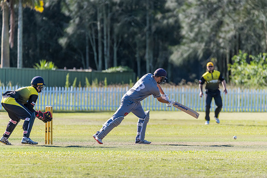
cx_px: 134
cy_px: 89
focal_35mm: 456
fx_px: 3379
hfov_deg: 4.5
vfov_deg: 3.0
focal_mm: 450
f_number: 6
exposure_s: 1/2000
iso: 1000
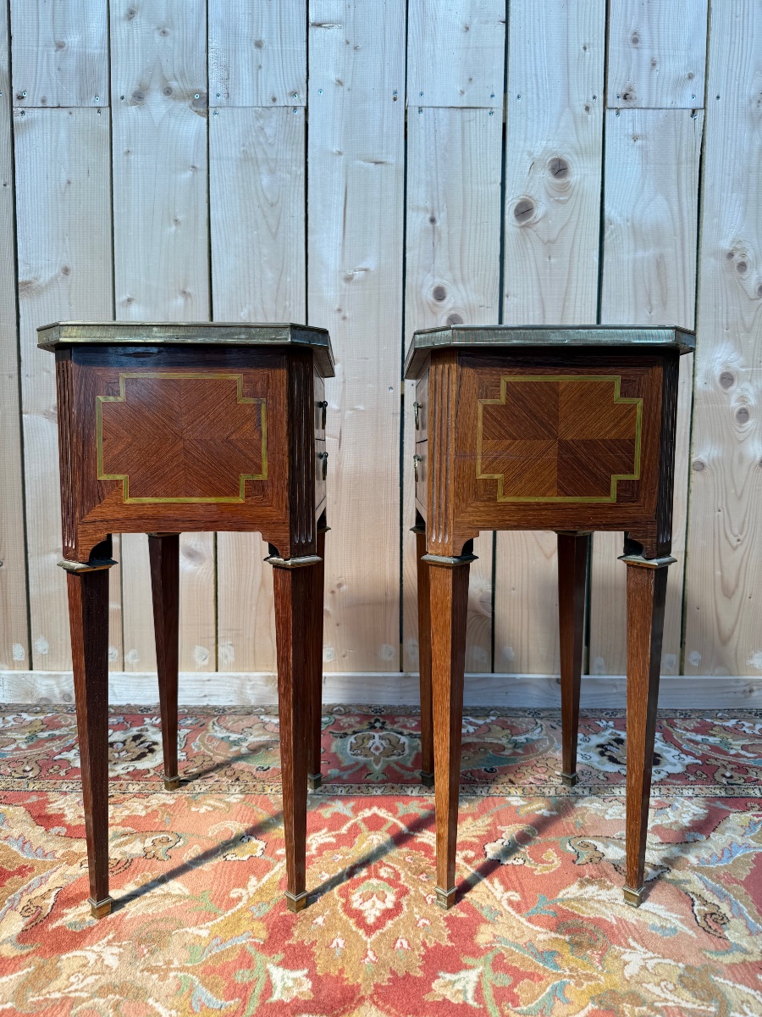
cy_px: 508
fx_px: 704
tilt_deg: -4.5
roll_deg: +0.4
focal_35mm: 24
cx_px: 381
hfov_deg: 56.8
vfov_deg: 71.6
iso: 50
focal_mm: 6.76
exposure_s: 1/124
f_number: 1.78
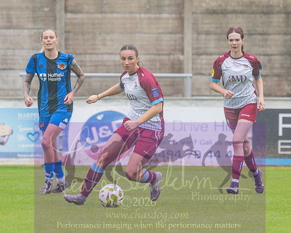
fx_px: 8928
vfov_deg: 1.5
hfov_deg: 1.9
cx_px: 172
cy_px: 128
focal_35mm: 1037
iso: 1100
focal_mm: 300
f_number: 4
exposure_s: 1/1600
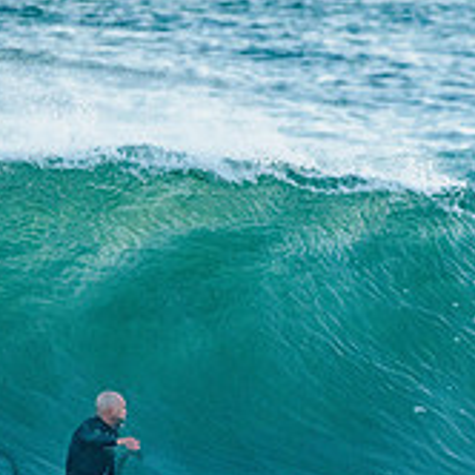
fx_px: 23039
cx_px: 100
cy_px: 471
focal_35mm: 1484
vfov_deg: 1.2
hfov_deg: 1.2
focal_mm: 500
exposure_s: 1/1600
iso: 1000
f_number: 5.6
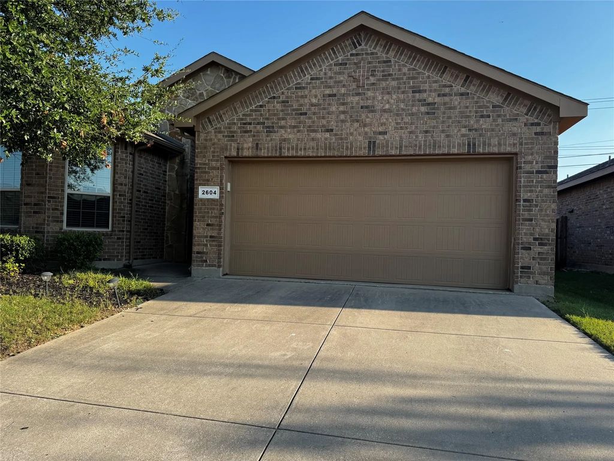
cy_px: 230
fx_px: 426
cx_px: 307
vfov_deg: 56.8
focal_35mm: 24
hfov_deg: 71.6
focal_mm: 6.76
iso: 80
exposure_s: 1/1637
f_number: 1.78
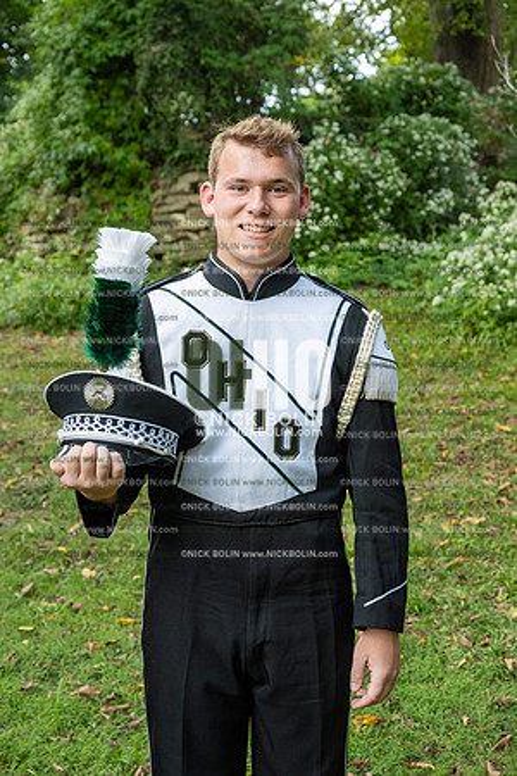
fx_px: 1099
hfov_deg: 26.5
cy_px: 388
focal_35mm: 51
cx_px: 258
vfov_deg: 38.9
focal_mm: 51
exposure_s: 1/640
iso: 1000
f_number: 5.6
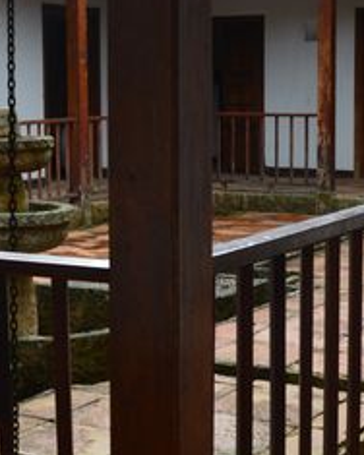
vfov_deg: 23.5
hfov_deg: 18.7
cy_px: 182
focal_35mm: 81
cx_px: 45
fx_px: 1091
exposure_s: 1/160
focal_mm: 18
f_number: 9
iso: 400
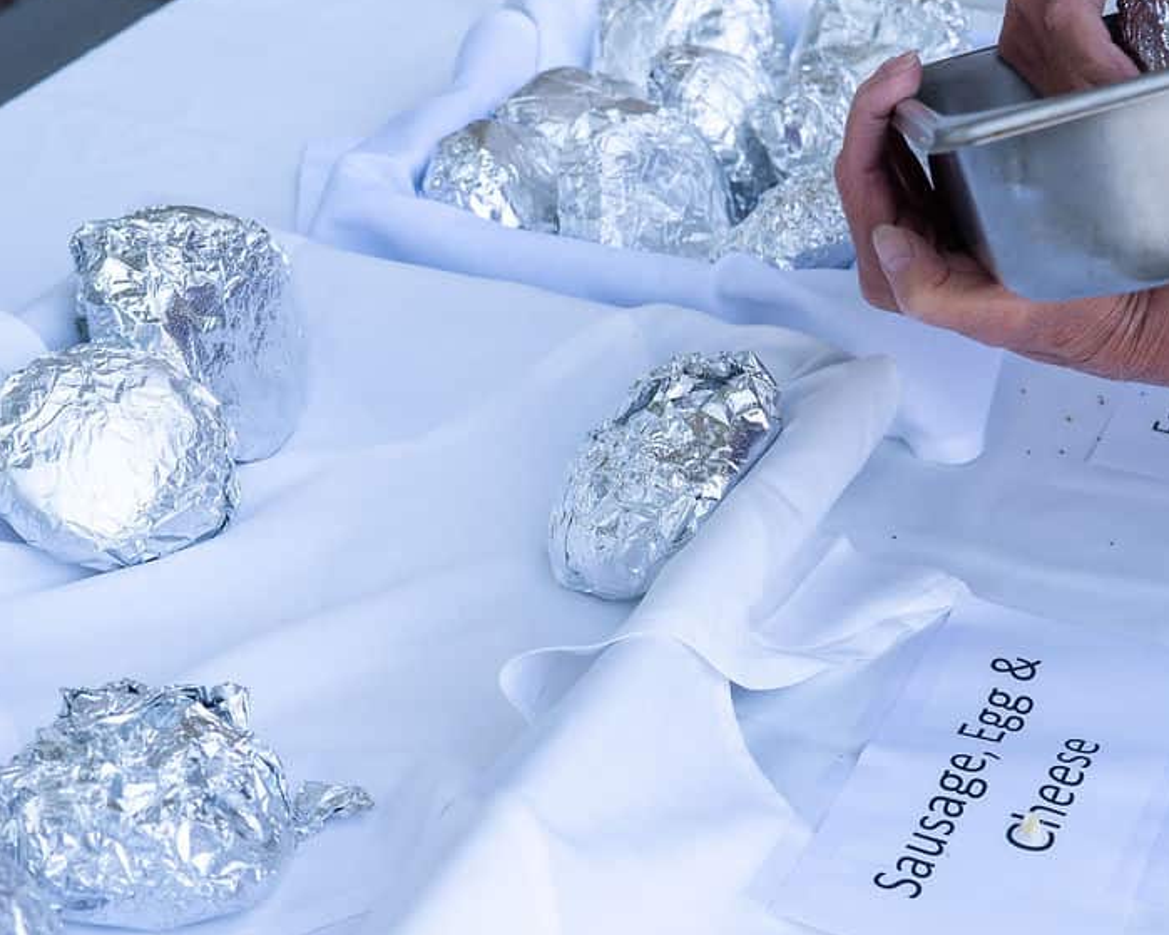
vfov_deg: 19.9
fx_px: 2664
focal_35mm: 77
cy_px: 503
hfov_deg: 24.7
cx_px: 656
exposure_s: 1/640
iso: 500
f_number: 4
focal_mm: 28
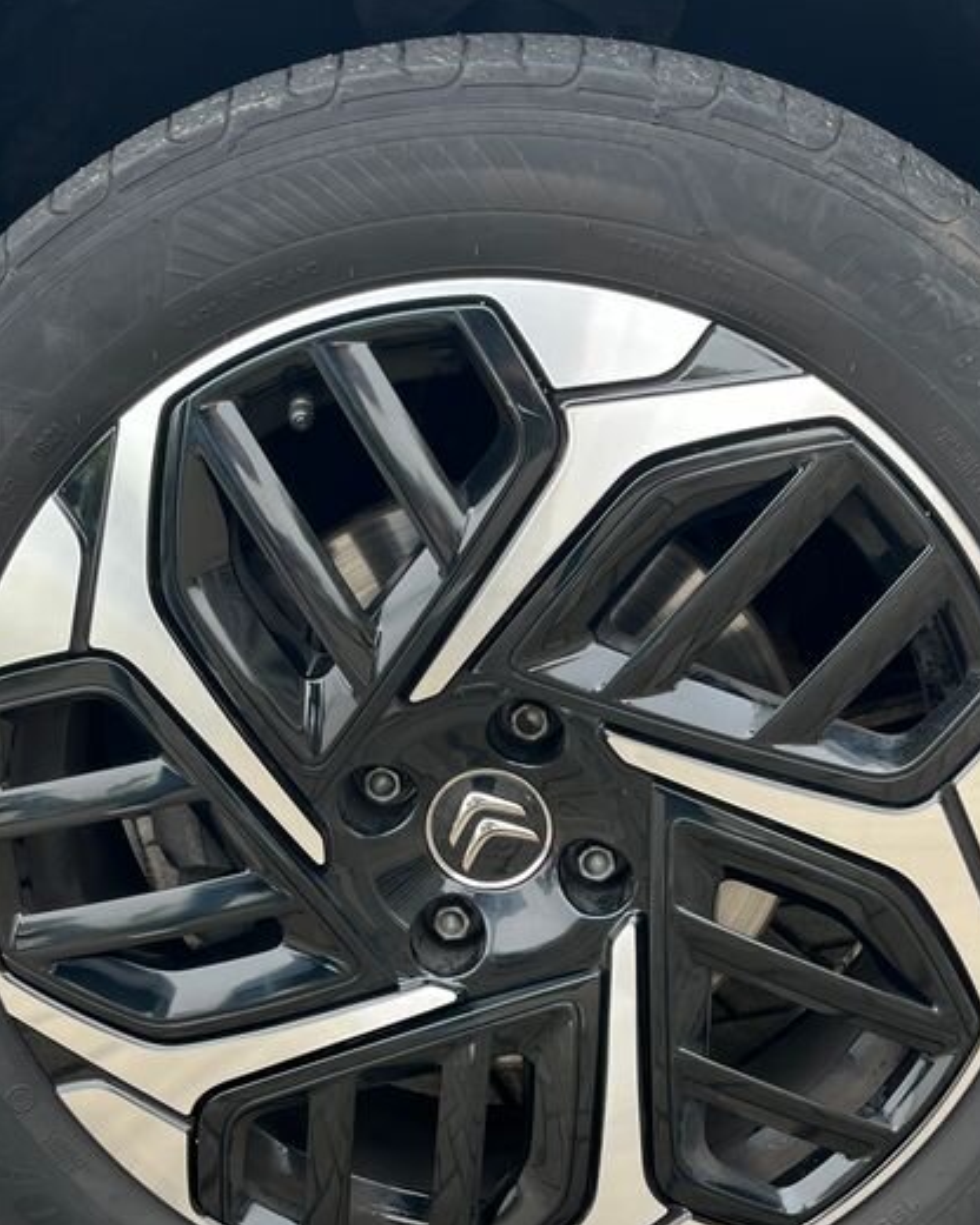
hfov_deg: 30.2
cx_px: 410
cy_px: 782
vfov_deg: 37.1
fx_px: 1813
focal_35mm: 50
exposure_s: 1/122
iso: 50
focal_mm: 5.1
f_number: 1.6
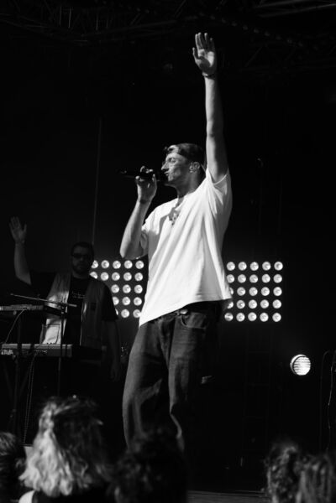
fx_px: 1428
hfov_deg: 13.4
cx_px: 168
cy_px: 252
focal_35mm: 102
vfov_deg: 20.0
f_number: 6.3
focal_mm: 102
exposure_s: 1/640
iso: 100
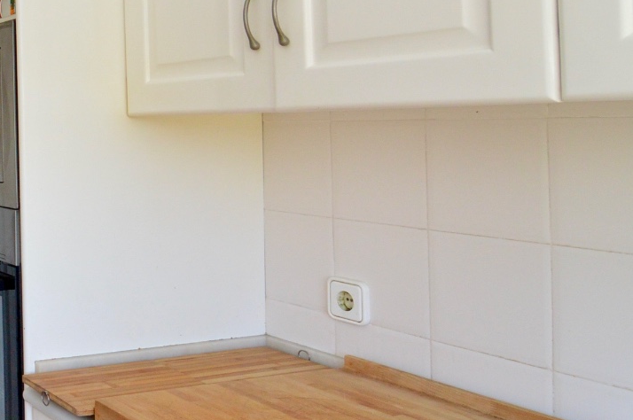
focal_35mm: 44
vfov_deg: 30.3
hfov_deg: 34.1
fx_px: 766
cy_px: 119
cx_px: -163
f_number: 8
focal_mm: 11.5
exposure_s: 1/60
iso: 1100
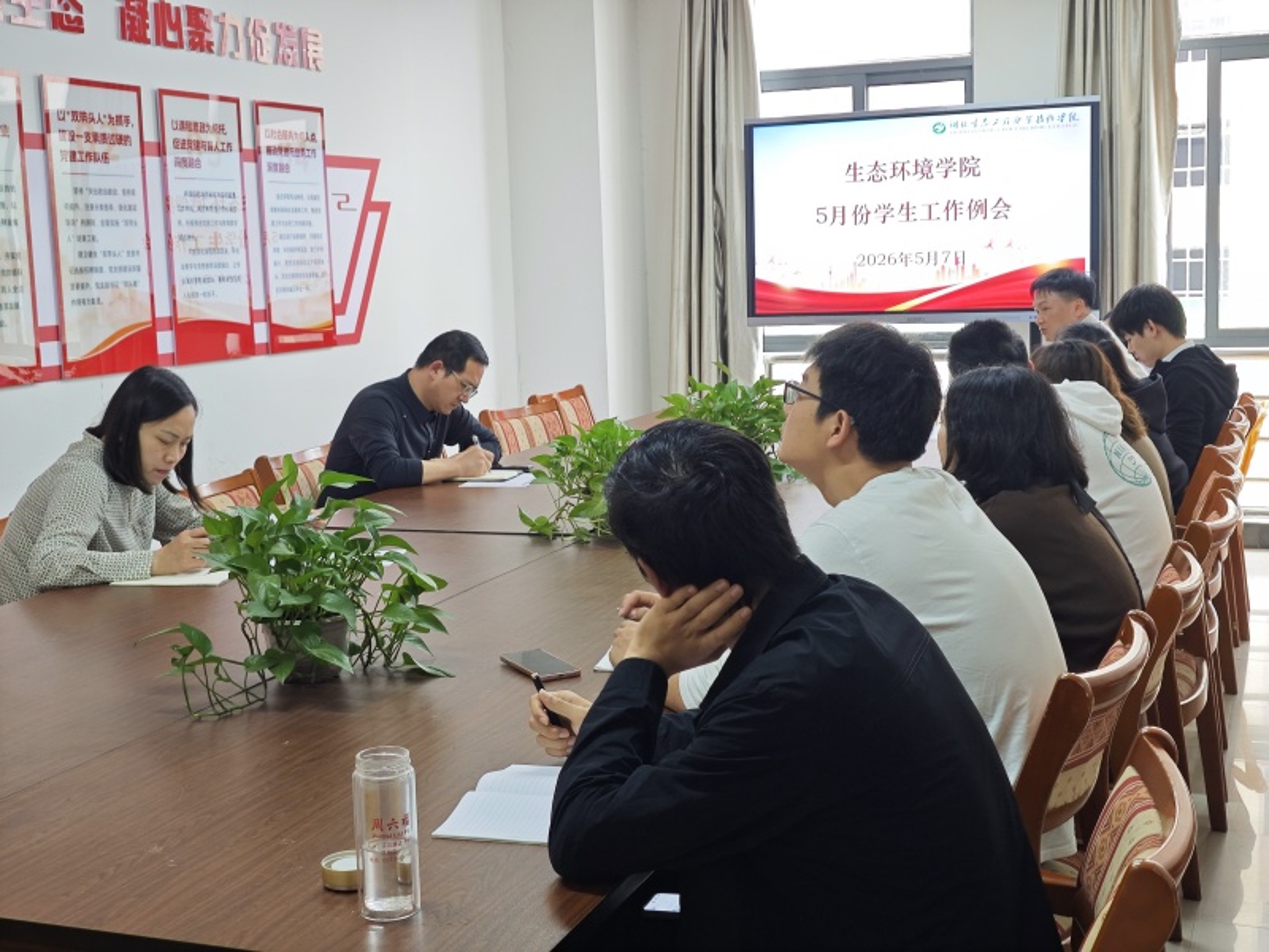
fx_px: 1686
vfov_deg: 31.5
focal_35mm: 46
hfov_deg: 41.2
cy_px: 476
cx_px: 634
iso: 160
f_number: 1.6
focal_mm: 6.55
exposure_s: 1/60
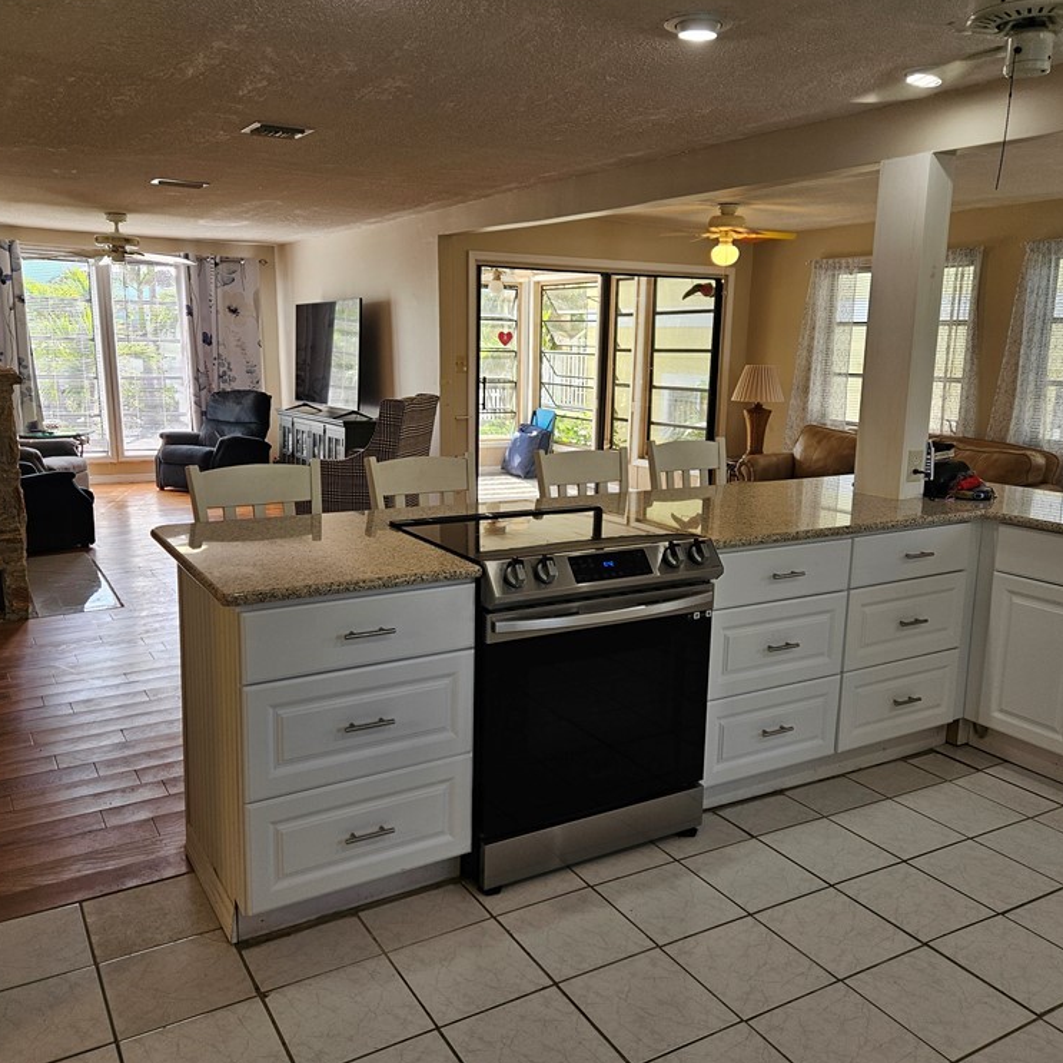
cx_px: 529
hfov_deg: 57.3
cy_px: 534
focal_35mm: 28
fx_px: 973
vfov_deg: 57.3
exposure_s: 1/120
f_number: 1.8
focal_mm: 5.4
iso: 50
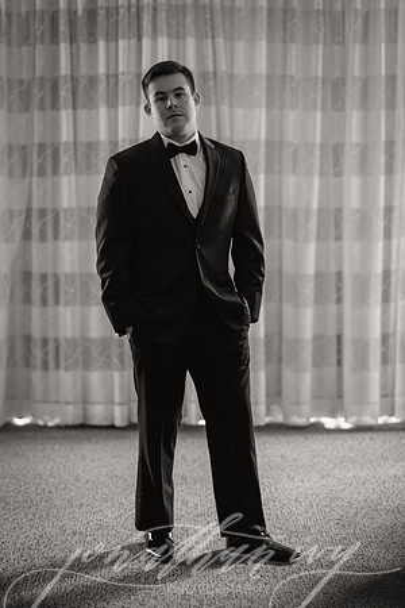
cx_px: 202
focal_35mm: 85
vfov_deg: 23.9
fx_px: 1434
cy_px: 304
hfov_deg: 16.1
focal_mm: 85
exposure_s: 1/125
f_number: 2.2
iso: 1600
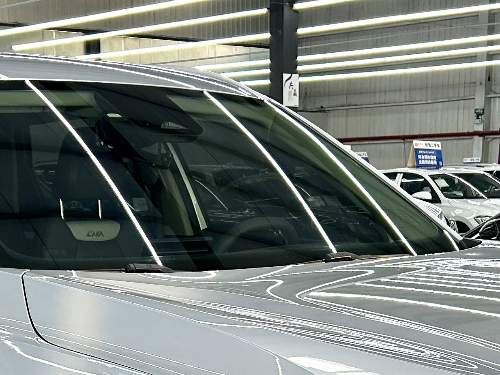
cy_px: 496
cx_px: 222
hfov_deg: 23.0
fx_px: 1228
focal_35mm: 85
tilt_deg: -14.4
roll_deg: +1.0
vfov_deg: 16.4
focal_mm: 5.7
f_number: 1.5
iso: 50
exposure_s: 1/121
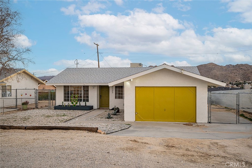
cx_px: 126
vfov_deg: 37.8
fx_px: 245
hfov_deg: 54.4
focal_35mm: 35
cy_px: 84
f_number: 8
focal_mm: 35
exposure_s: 1/250
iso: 320
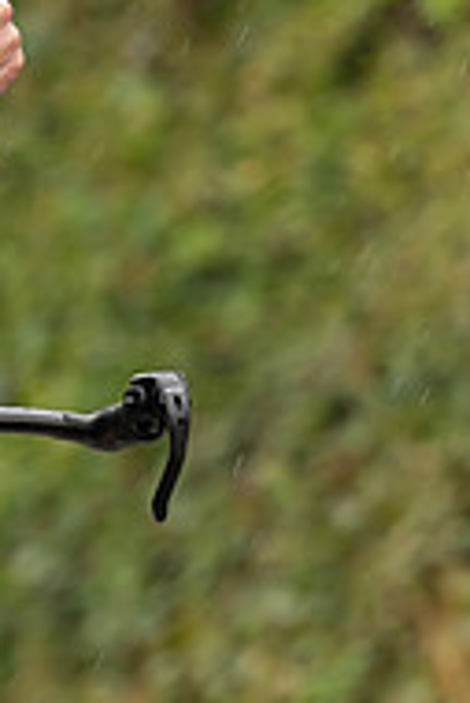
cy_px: 51
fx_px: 18413
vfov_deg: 2.2
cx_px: 275
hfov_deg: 1.5
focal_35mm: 942
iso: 320
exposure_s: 1/400
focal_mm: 176
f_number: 3.2
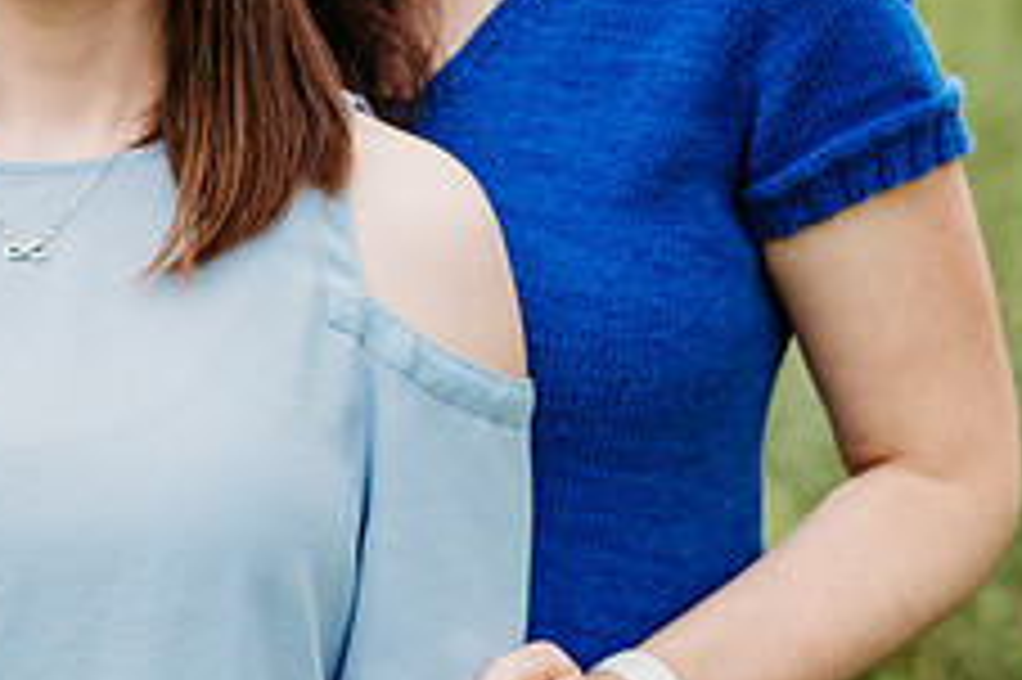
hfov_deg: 13.6
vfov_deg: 9.2
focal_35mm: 148
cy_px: -95
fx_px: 4198
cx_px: -59
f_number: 2.8
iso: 400
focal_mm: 58
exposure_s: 1/250
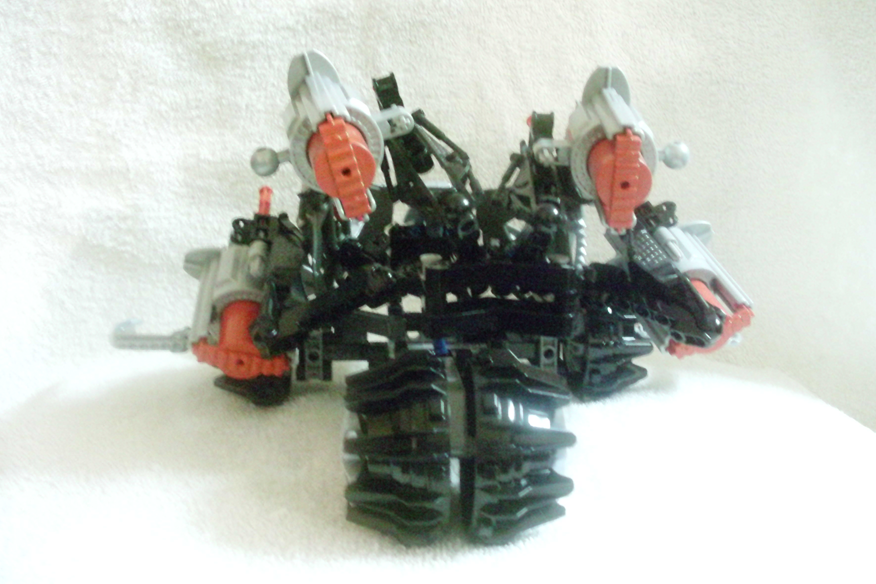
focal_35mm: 40
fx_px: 973
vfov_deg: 33.4
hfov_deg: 48.5
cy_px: 291
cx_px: 439
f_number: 3.1
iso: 1600
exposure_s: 1/6
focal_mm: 6.3
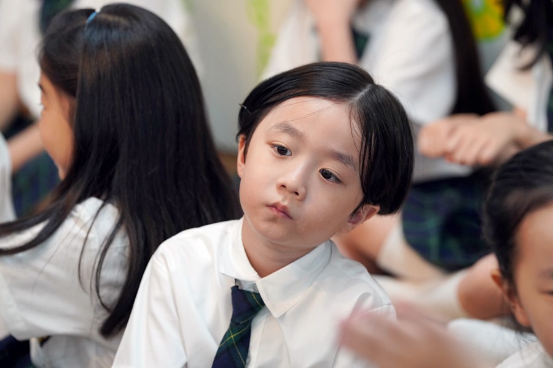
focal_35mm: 200
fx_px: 3072
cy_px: 184
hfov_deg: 10.3
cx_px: 276
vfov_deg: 6.9
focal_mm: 200
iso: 2000
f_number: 4
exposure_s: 1/250
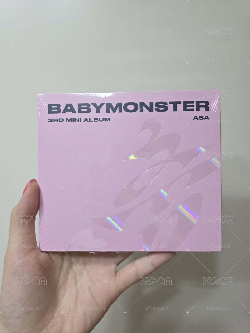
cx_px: 125
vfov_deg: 73.9
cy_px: 166
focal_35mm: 23
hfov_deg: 58.9
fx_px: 221
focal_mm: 6.3
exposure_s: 1/120
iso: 100
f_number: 1.7
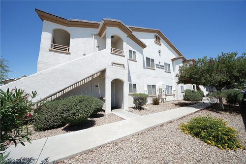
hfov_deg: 112.6
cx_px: 123
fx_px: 82
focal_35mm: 12
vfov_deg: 90.0
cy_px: 82
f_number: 9
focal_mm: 12
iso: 64
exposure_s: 1/125
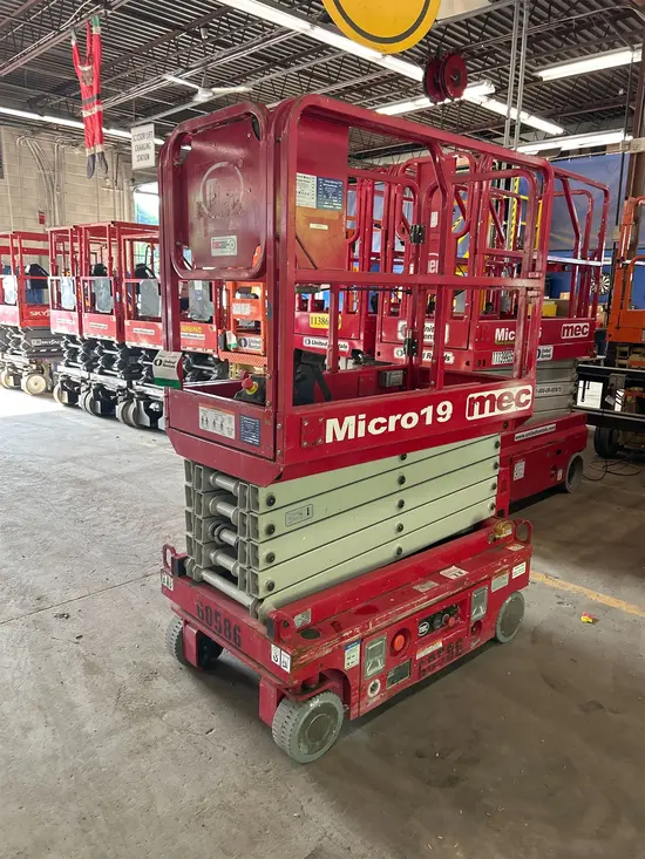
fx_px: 646
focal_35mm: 26
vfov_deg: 67.3
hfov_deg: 53.1
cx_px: 322
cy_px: 430
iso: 125
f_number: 1.5
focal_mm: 5.7
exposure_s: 1/93
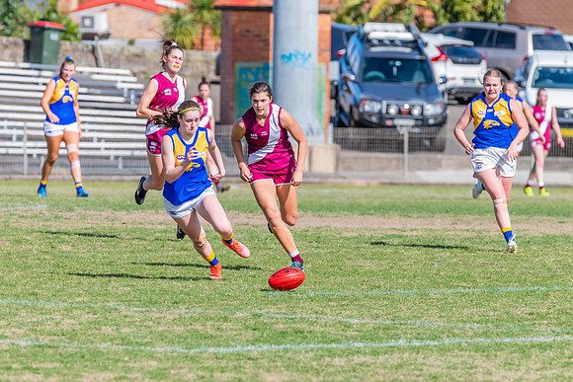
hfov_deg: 4.0
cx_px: 331
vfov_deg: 2.7
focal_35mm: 515
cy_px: 192
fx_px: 8194
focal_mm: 400
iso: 800
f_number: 10
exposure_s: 1/1600
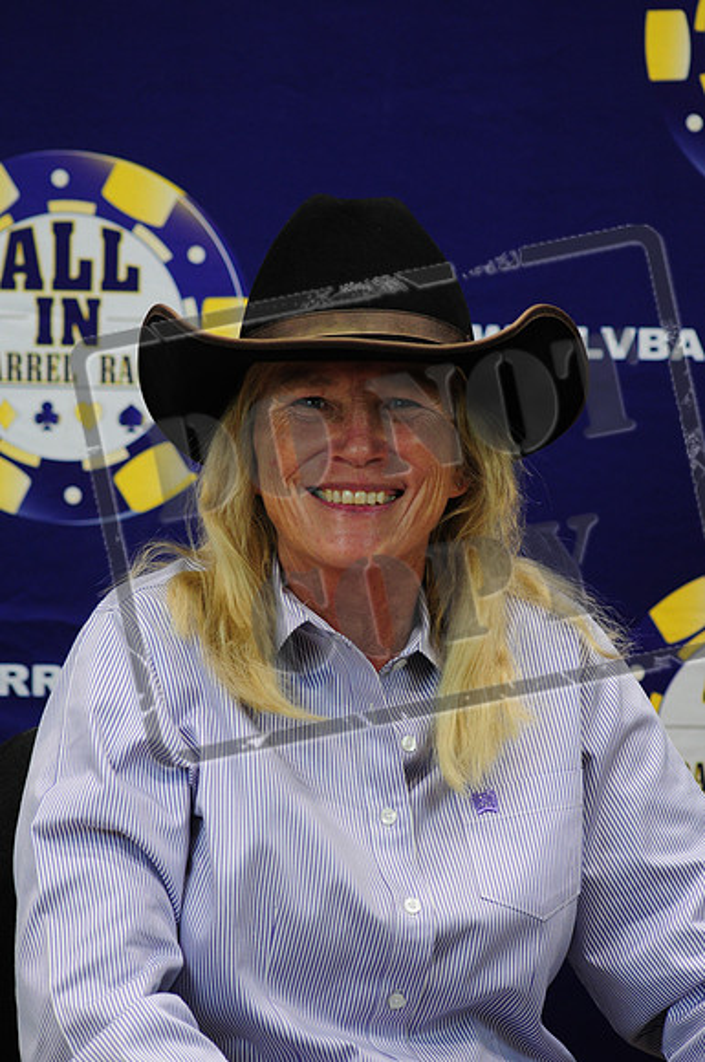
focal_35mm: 123
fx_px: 3624
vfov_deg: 16.7
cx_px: 352
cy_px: 531
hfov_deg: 11.1
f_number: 4
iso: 640
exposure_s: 1/125
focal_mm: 82
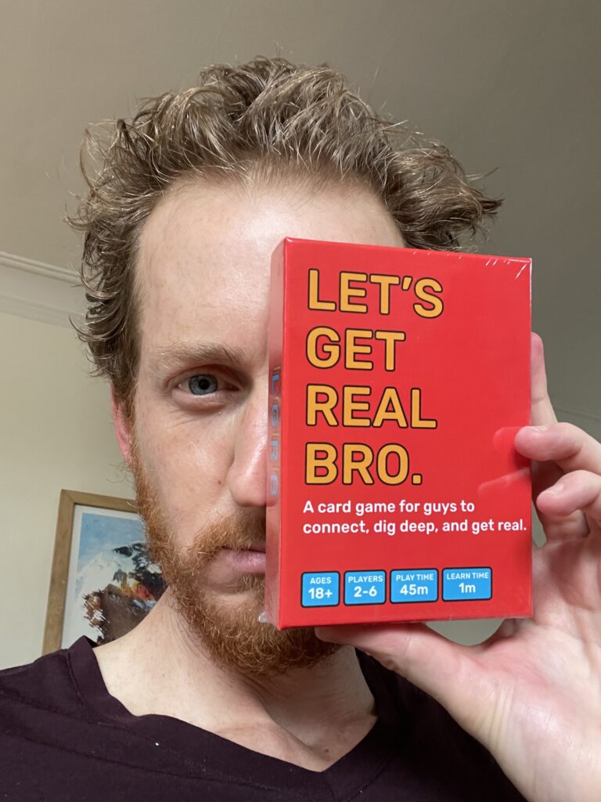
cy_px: 401
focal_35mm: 30
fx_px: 694
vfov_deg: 60.0
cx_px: 300
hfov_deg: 46.8
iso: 250
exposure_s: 1/60
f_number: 2.2
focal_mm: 2.71
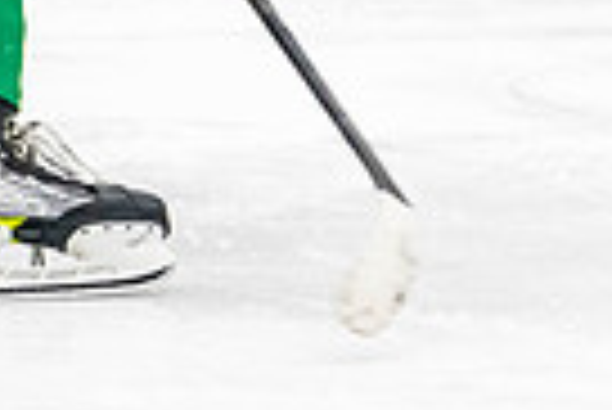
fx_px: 11487
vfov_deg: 2.0
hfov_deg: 3.0
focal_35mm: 675
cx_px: -136
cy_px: -231
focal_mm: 102
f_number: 2.8
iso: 1800
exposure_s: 1/640
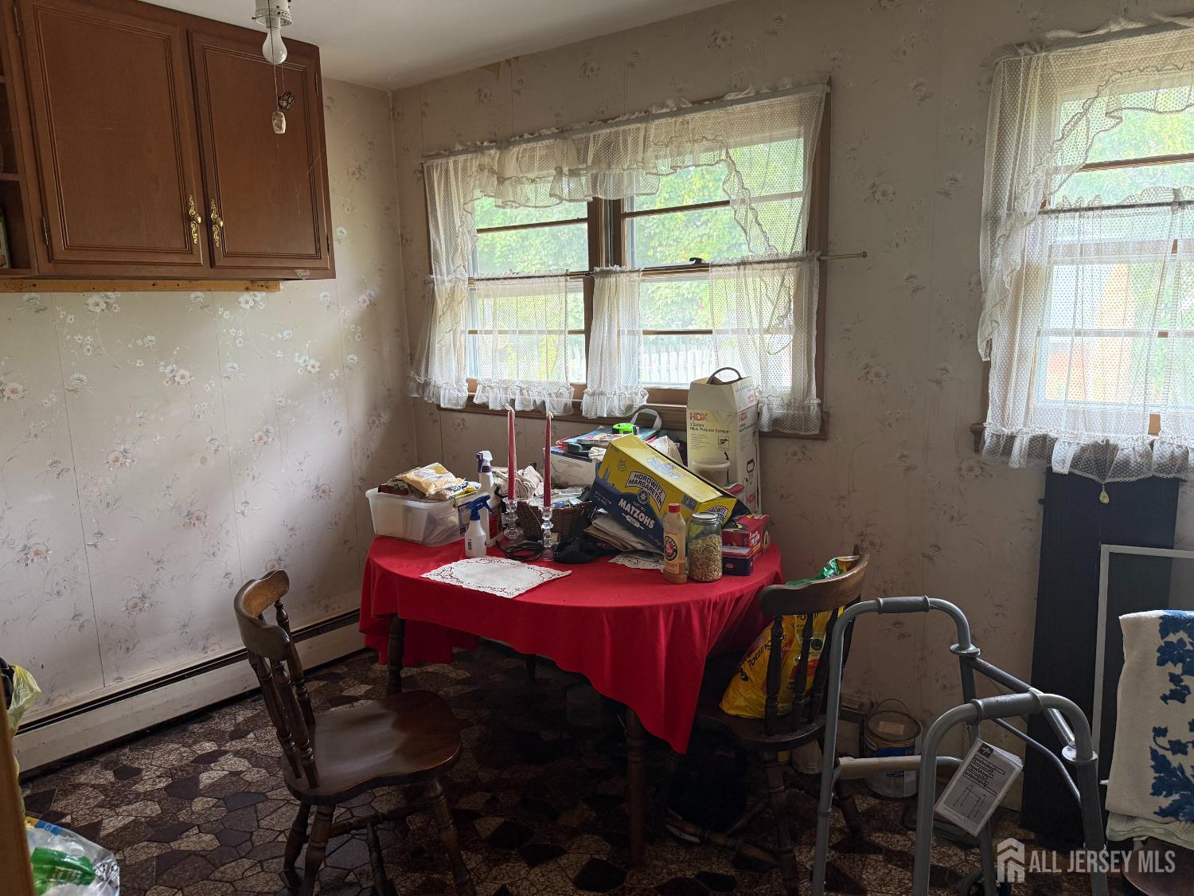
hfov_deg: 71.6
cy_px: 448
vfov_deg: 56.8
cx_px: 597
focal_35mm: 24
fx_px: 828
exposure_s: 1/60
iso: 250
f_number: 1.78
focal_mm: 6.76
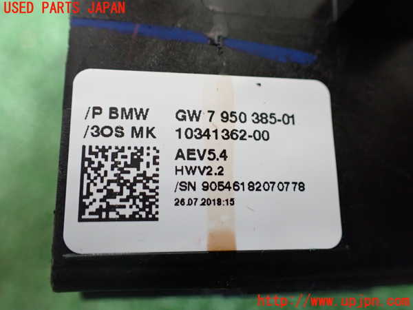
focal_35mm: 30
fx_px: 358
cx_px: 206
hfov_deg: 60.0
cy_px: 155
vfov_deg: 46.8
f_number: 2.3
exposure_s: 1/125
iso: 800
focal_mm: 5.4
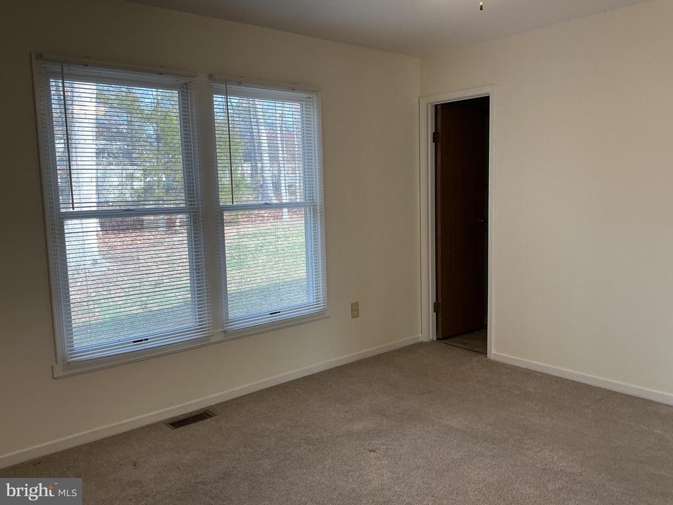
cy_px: 252
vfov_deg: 48.2
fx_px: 564
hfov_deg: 61.7
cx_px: 336
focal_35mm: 29
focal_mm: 3
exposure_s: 1/120
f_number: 1.8
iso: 40
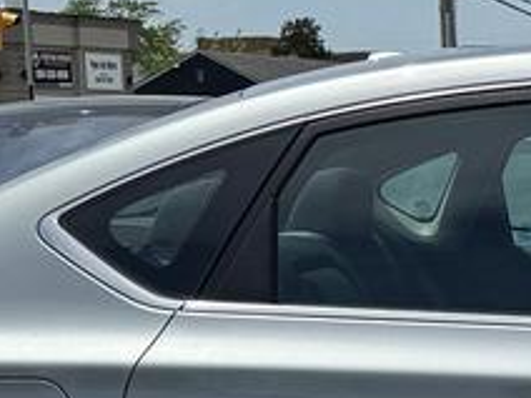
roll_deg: +1.2
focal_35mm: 145
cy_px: 328
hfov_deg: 12.6
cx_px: 919
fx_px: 2224
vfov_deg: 10.2
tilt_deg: -4.6
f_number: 1.78
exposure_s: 1/7092
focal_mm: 6.76
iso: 80
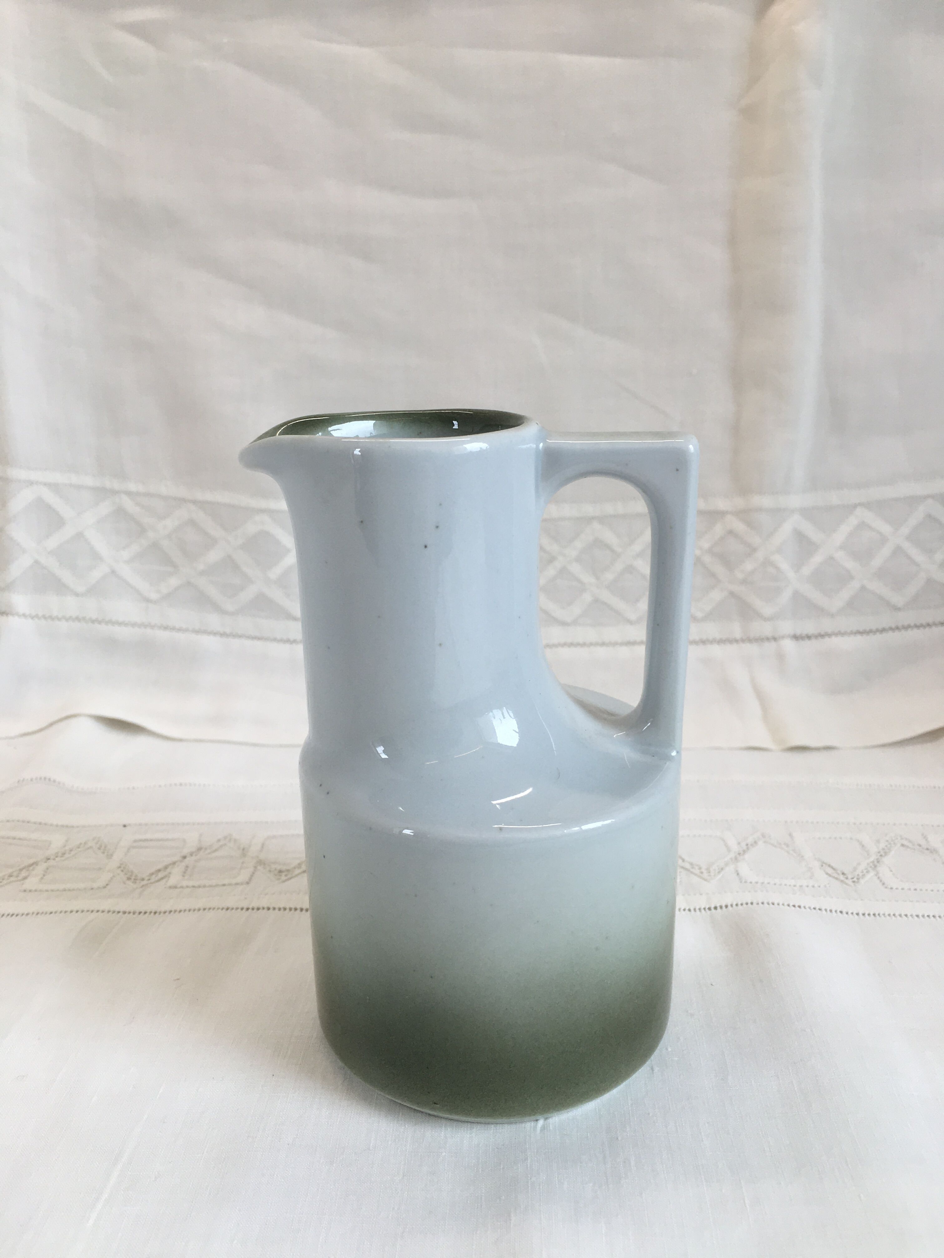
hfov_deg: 48.2
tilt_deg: -16.5
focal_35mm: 29
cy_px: 629
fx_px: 1054
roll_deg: +0.1
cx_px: 472
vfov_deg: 61.7
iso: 32
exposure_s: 1/100
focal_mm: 4.15
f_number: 2.2
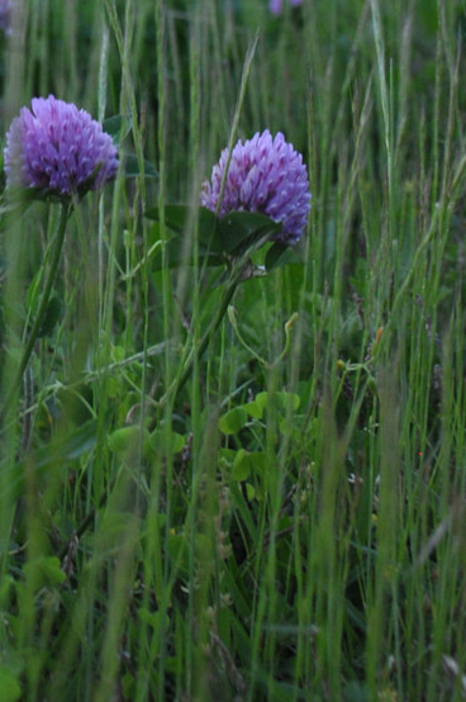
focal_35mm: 78
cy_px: 41
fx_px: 1518
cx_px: -150
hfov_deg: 16.4
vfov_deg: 25.1
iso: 400
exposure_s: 1/20
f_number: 4.5
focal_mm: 18
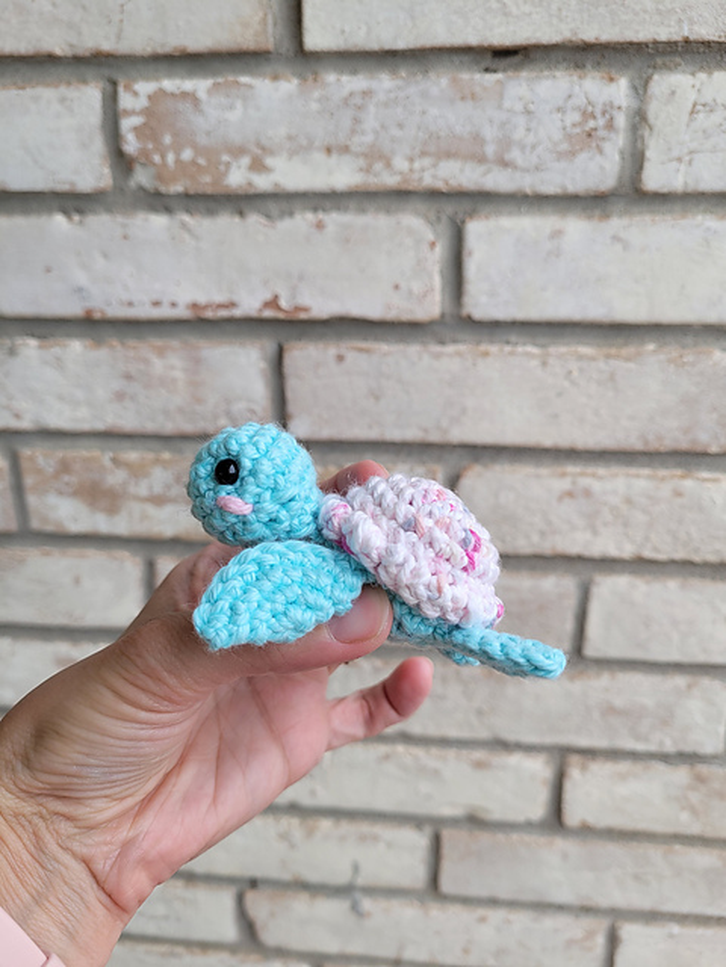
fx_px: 727
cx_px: 363
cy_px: 484
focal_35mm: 26
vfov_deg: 67.3
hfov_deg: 53.1
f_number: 1.8
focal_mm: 5.4
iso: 40
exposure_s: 1/531
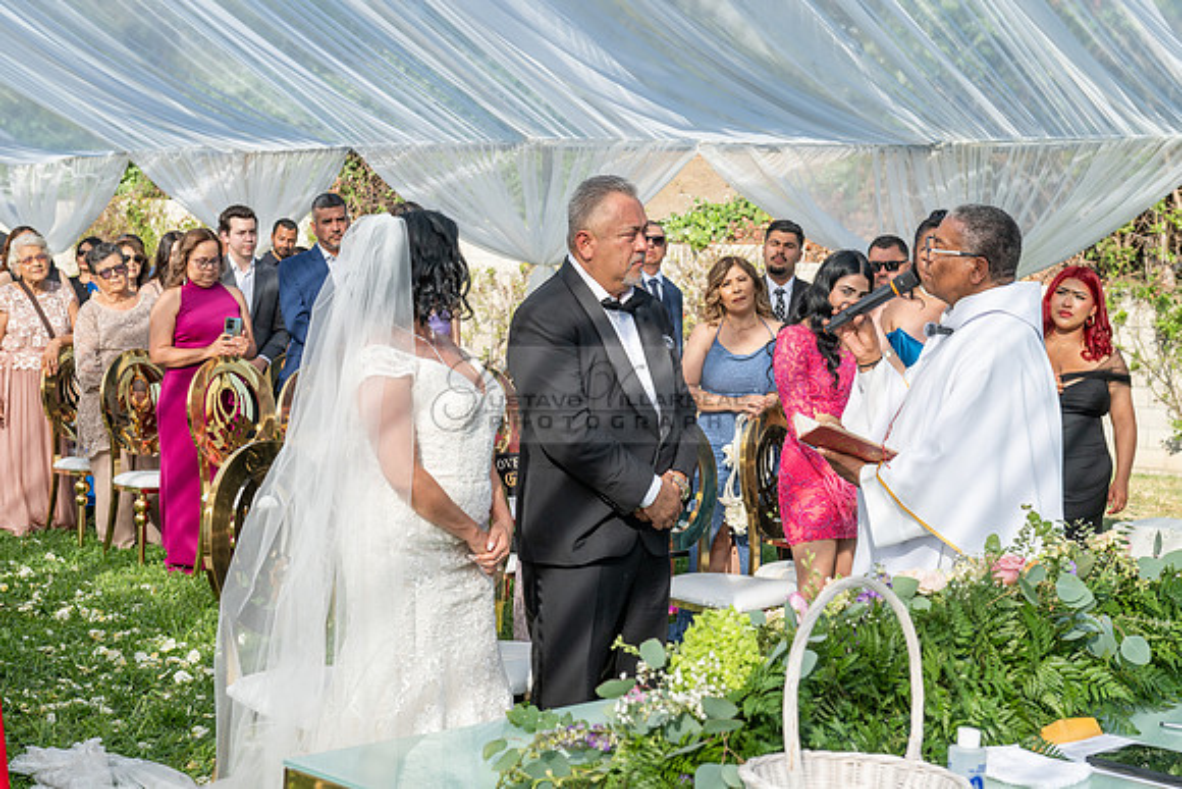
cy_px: 416
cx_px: 591
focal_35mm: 55
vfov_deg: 24.7
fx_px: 1802
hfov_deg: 36.3
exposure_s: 1/640
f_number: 6.3
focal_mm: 52
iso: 200
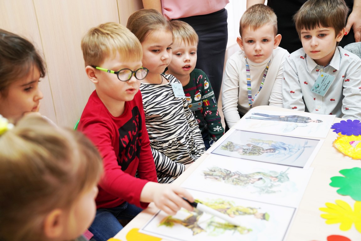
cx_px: 180
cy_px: 120
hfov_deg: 45.4
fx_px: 431
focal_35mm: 43
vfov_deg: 31.2
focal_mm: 43
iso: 800
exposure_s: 1/160
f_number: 4
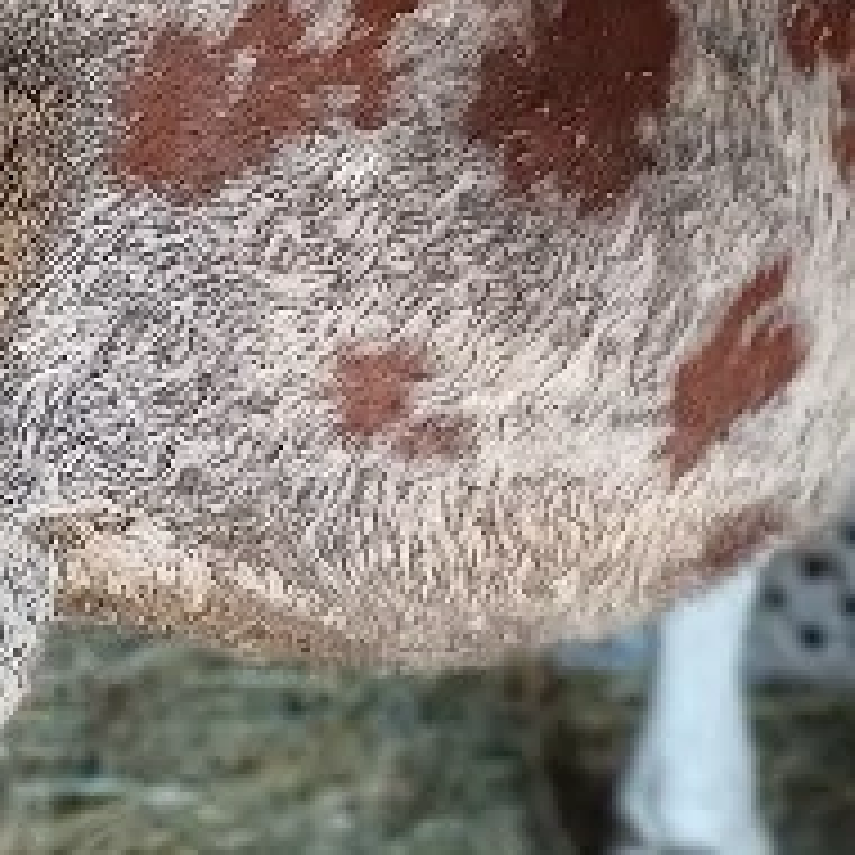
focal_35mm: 116
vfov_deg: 14.9
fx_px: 3242
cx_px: 108
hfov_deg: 14.9
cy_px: 140
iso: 80
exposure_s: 1/50
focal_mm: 4.65
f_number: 1.8
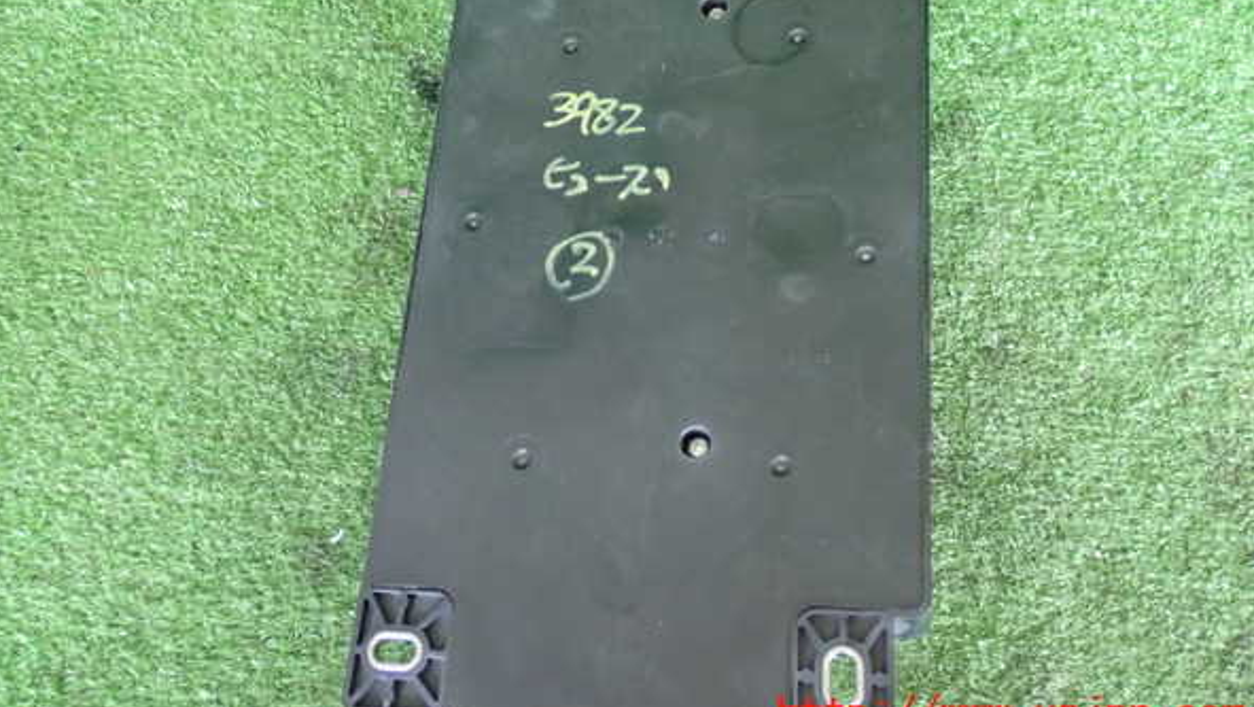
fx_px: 1397
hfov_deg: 48.3
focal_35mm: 42
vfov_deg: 28.3
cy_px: 265
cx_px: 620
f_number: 2.7
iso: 1000
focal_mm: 6.83
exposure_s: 1/60
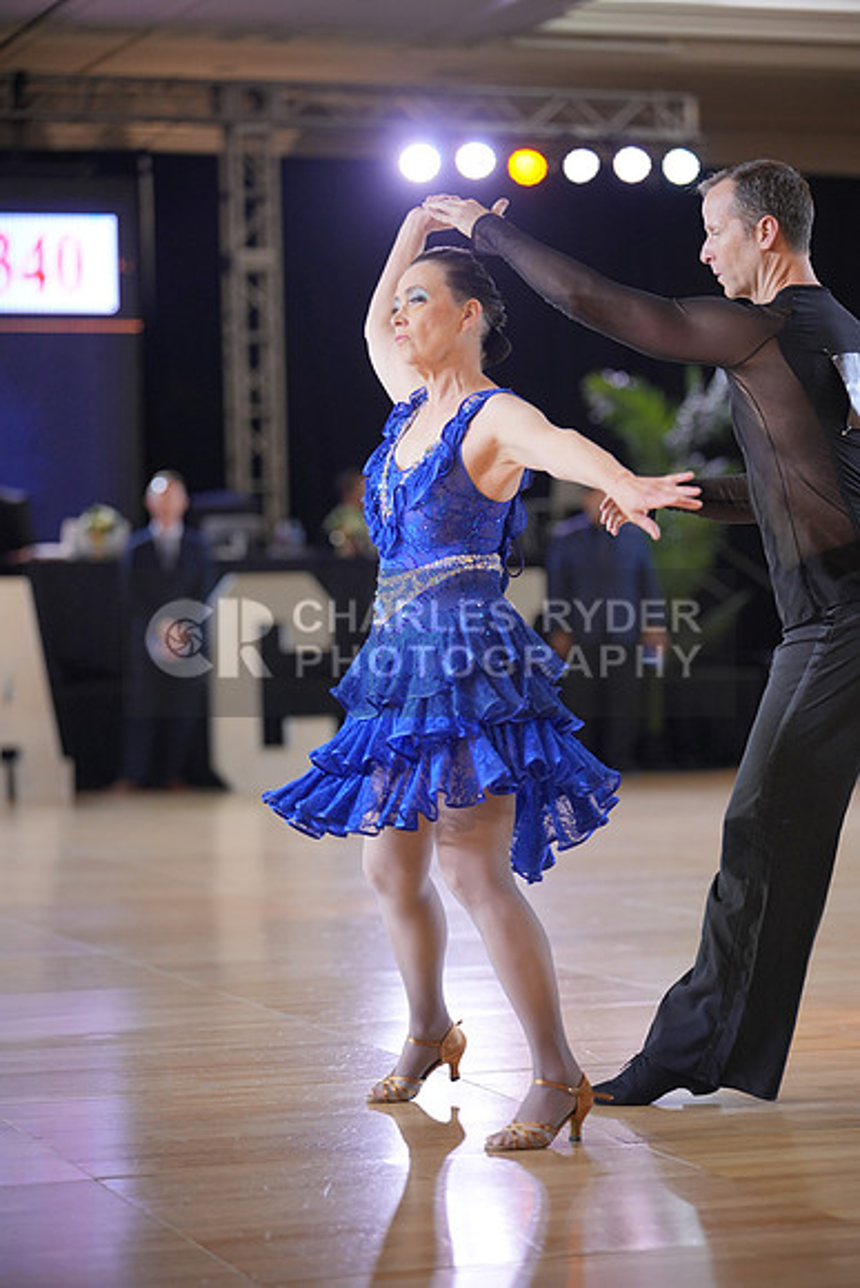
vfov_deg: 21.7
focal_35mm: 94
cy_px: 644
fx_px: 3366
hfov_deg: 14.6
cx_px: 430
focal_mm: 94
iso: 1000
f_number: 2
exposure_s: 1/500
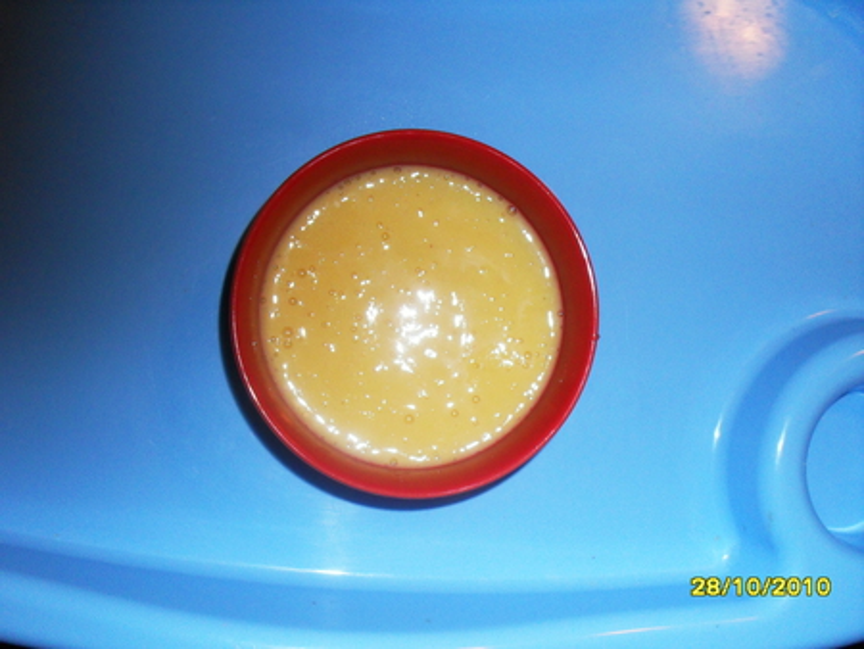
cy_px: 324
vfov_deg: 37.8
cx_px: 432
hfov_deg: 49.0
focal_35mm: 38
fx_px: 949
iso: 200
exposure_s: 1/45
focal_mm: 6.3
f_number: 2.8
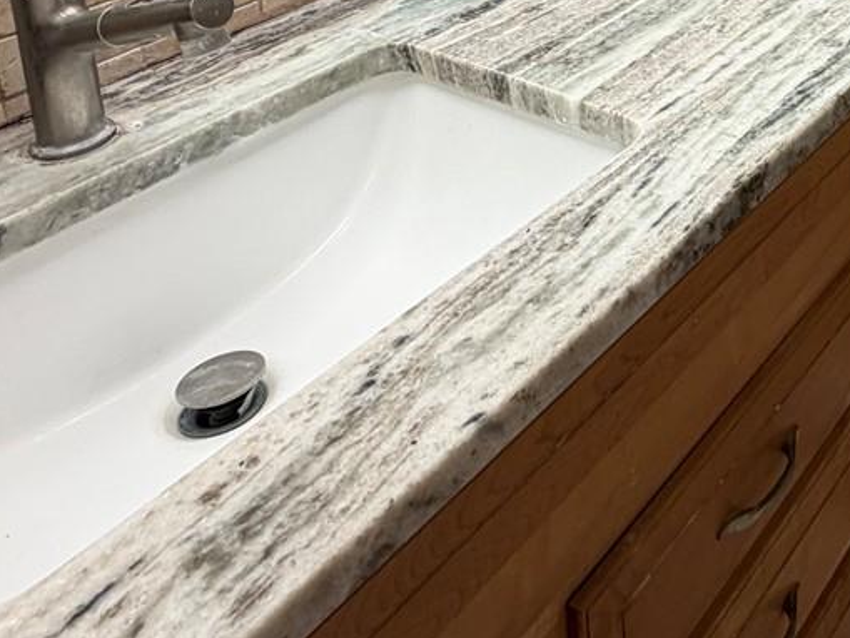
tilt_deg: -13.1
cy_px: -251
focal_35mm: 44
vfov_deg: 26.4
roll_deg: -1.8
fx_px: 1081
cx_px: 955
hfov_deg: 35.9
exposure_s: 1/120
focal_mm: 2.22
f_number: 2.2
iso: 100
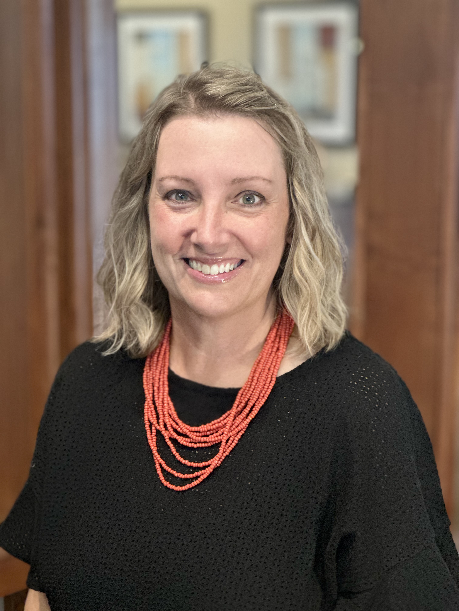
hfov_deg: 19.1
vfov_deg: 25.3
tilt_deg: -9.2
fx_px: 1361
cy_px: 306
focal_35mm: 77
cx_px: 230
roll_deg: -0.5
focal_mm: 9
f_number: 2.8
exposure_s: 1/30
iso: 400
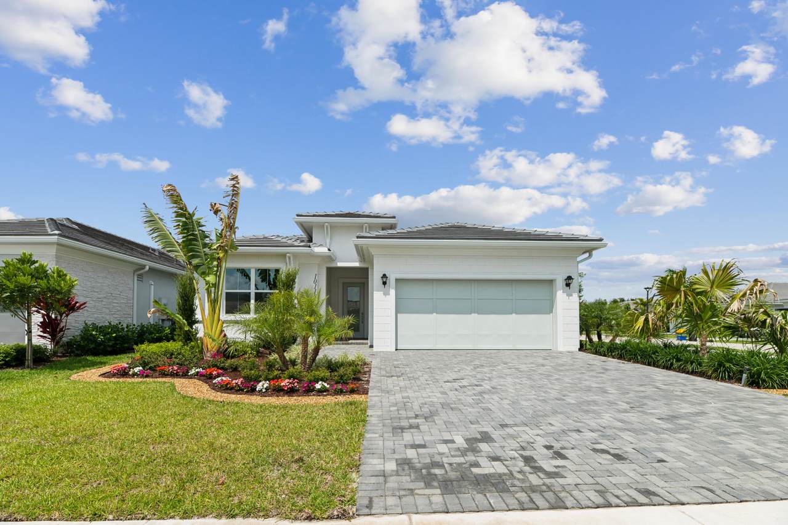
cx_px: 394
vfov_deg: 81.2
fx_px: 306
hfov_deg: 104.3
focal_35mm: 14
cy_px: 262
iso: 100
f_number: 9
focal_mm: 14
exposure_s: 1/400
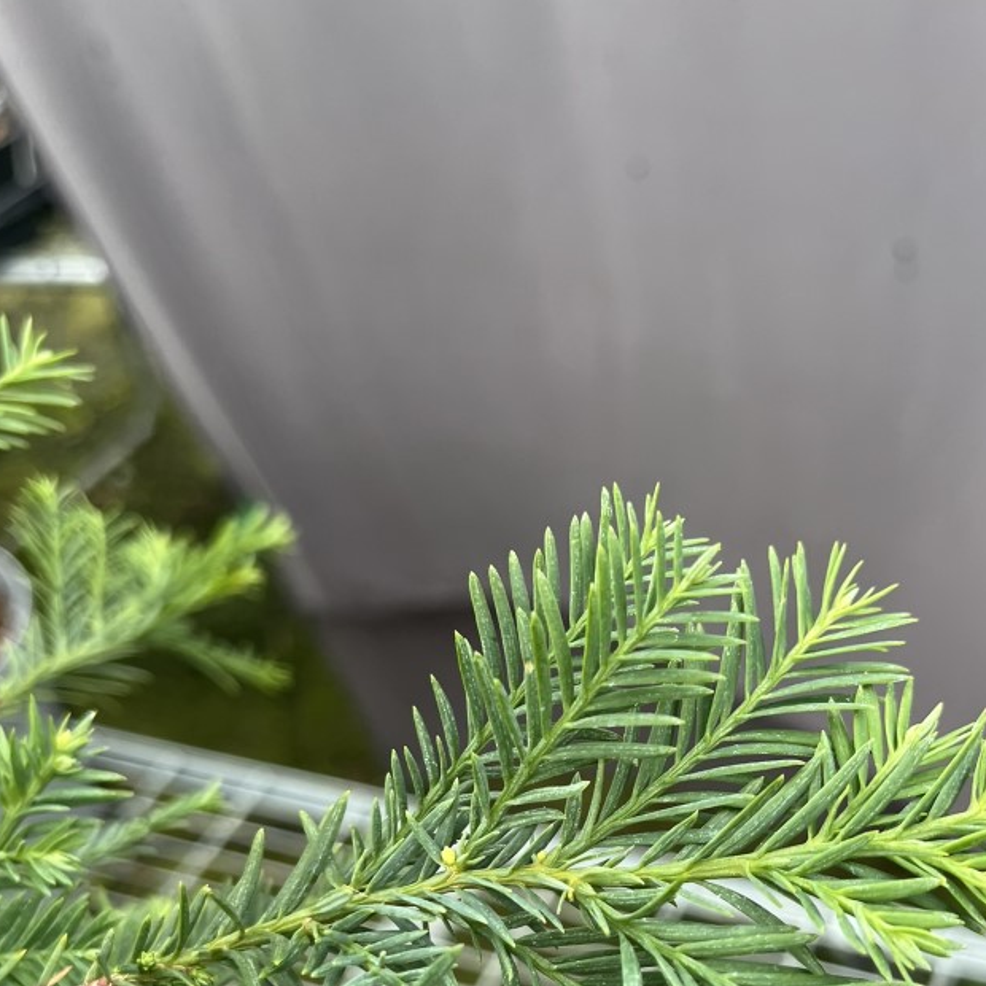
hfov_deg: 41.8
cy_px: 852
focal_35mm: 40
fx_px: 1289
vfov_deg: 39.4
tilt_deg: -45.4
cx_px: 545
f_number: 1.6
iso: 40
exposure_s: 1/122
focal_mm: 5.1
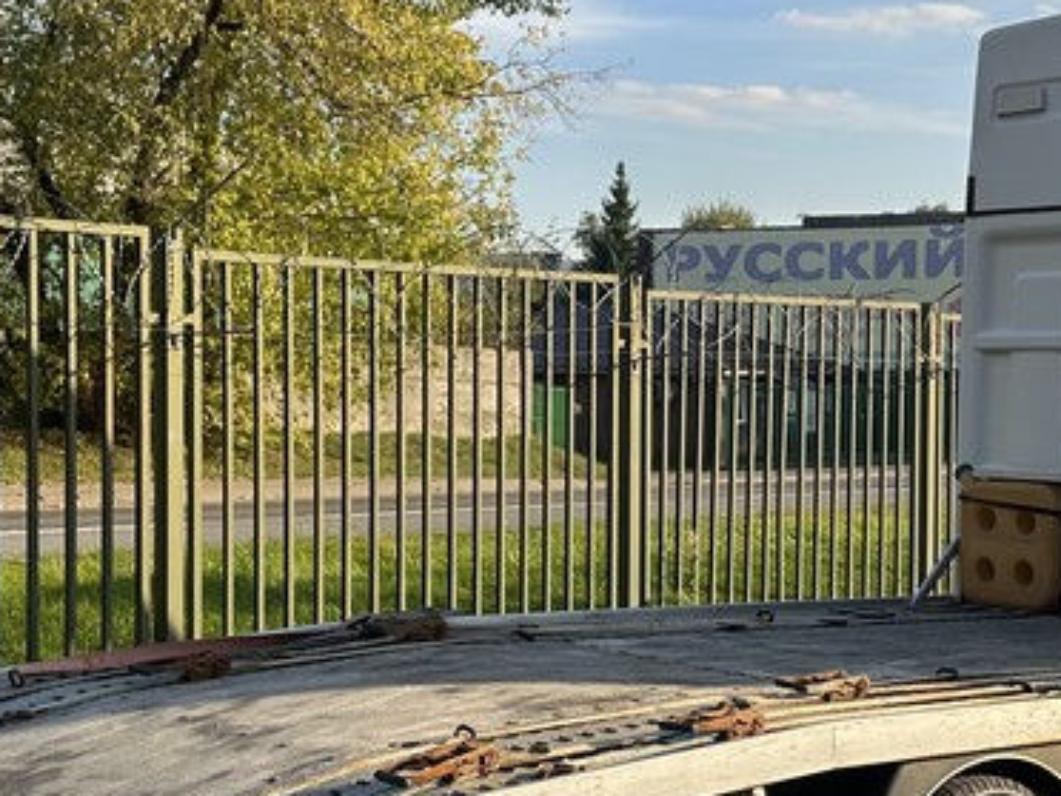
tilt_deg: +0.0
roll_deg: +1.4
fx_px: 2023
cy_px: 442
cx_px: 687
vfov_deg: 22.2
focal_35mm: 66
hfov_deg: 29.2
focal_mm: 6.86
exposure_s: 1/2203
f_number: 1.78
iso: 80
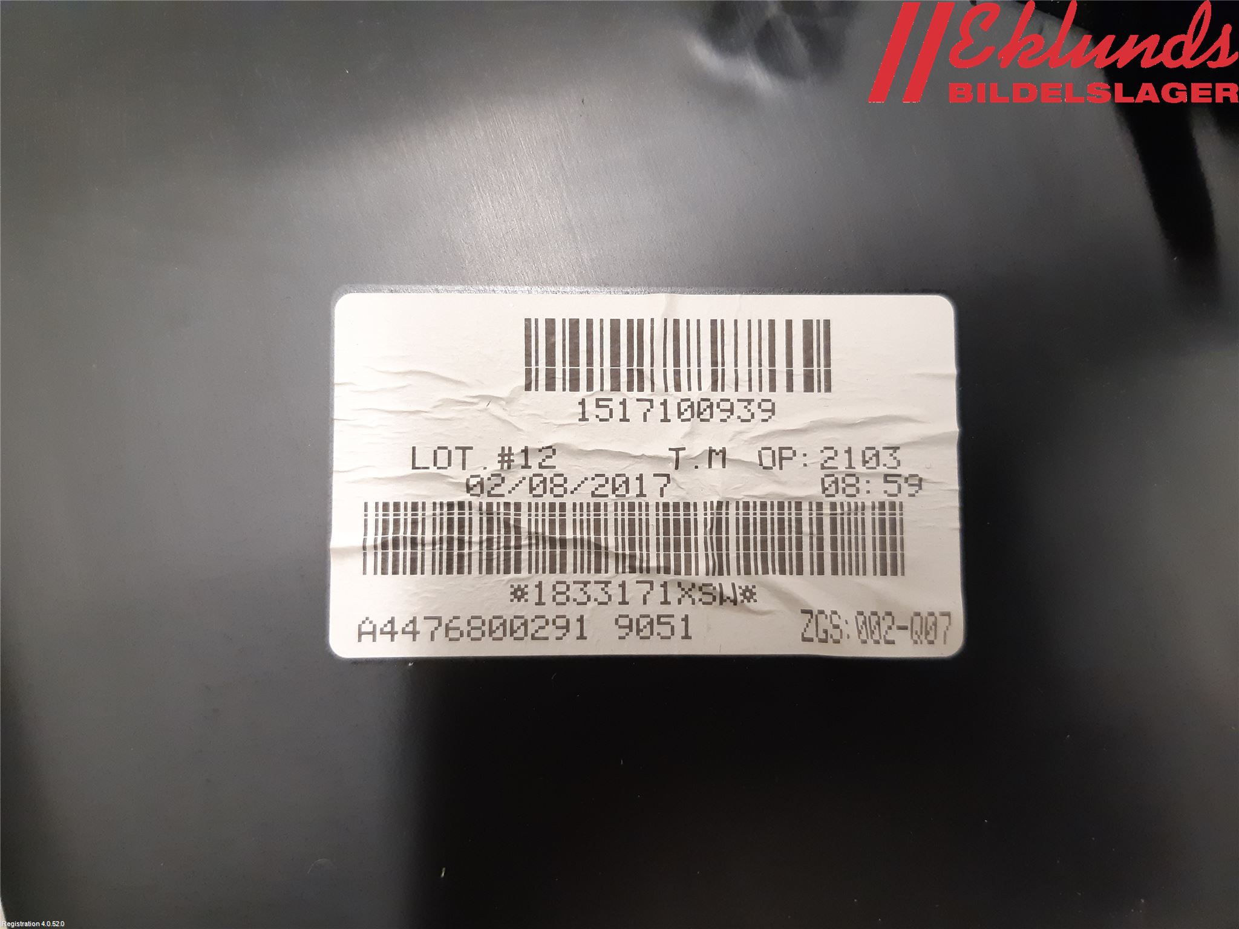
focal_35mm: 26
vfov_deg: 53.1
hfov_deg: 67.3
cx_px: 620
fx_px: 931
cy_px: 464
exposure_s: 1/60
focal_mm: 3.93
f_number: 1.7
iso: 250
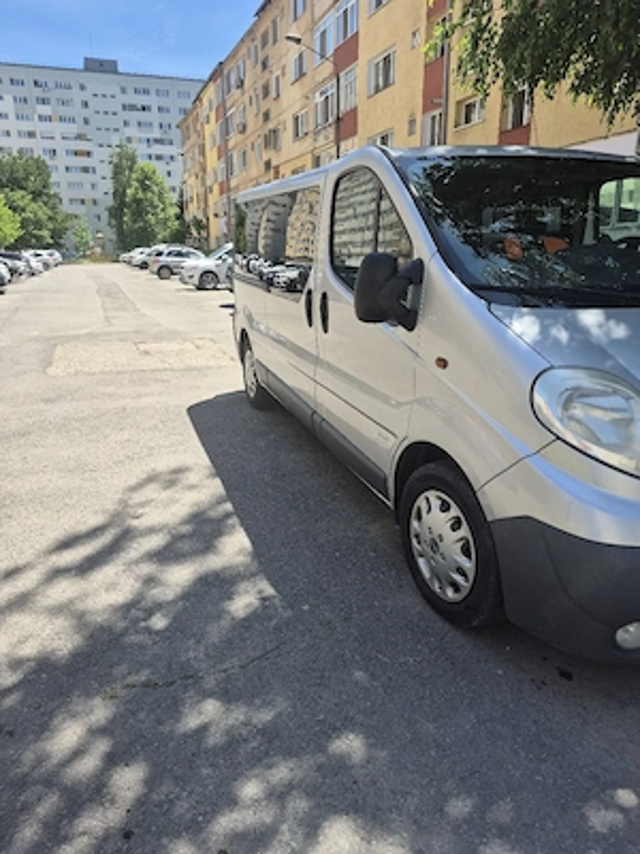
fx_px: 567
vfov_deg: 73.9
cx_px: 320
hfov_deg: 58.9
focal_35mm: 23
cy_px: 427
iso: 25
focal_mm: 5.4
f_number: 1.8
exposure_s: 1/1000
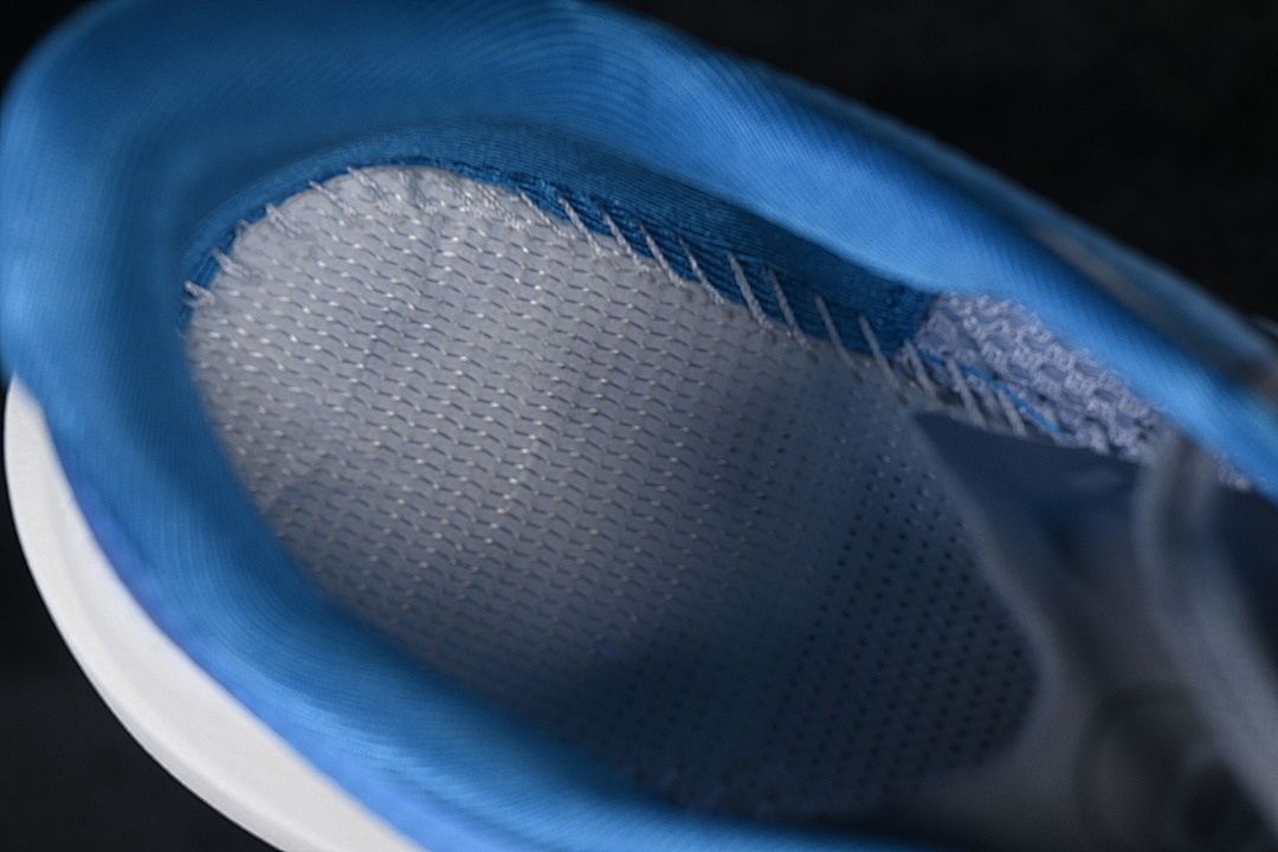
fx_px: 2662
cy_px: 426
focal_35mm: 75
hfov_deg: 27.0
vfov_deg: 18.2
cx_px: 639
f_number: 7.1
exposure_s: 1/80
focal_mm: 50
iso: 160
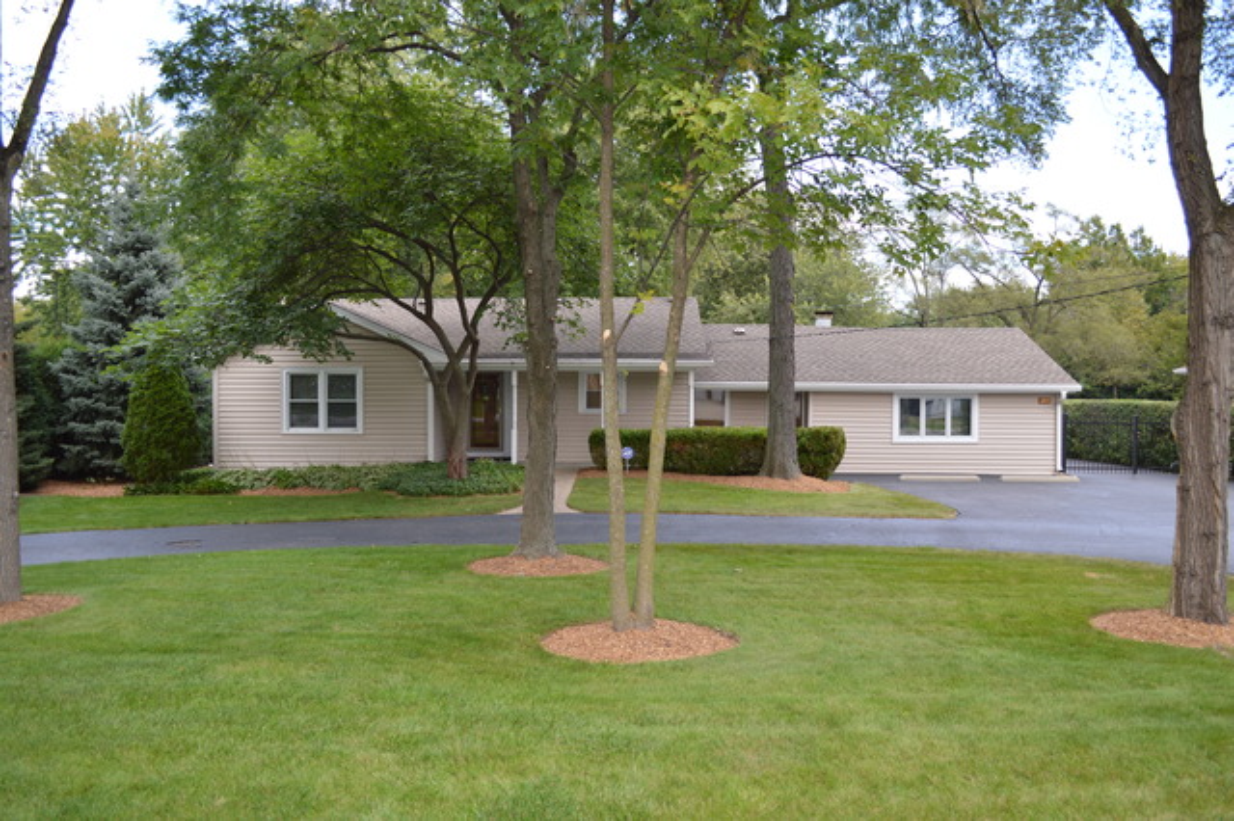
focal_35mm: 27
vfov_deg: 47.9
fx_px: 925
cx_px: 617
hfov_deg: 67.4
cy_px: 410
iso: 140
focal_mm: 18
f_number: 4
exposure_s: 1/125
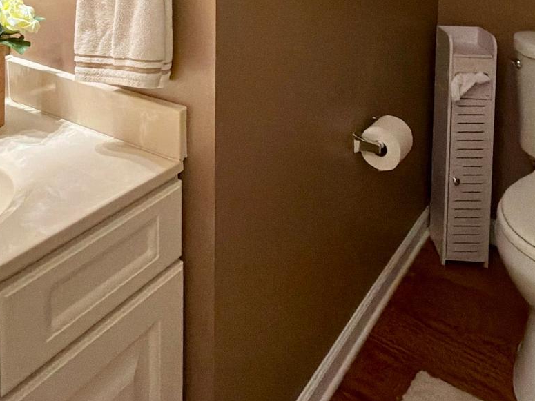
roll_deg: +0.4
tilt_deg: -4.3
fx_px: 572
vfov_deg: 32.6
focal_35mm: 37
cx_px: 234
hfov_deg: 50.0
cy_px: -68
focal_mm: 2.22
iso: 500
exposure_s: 1/60
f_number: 2.2
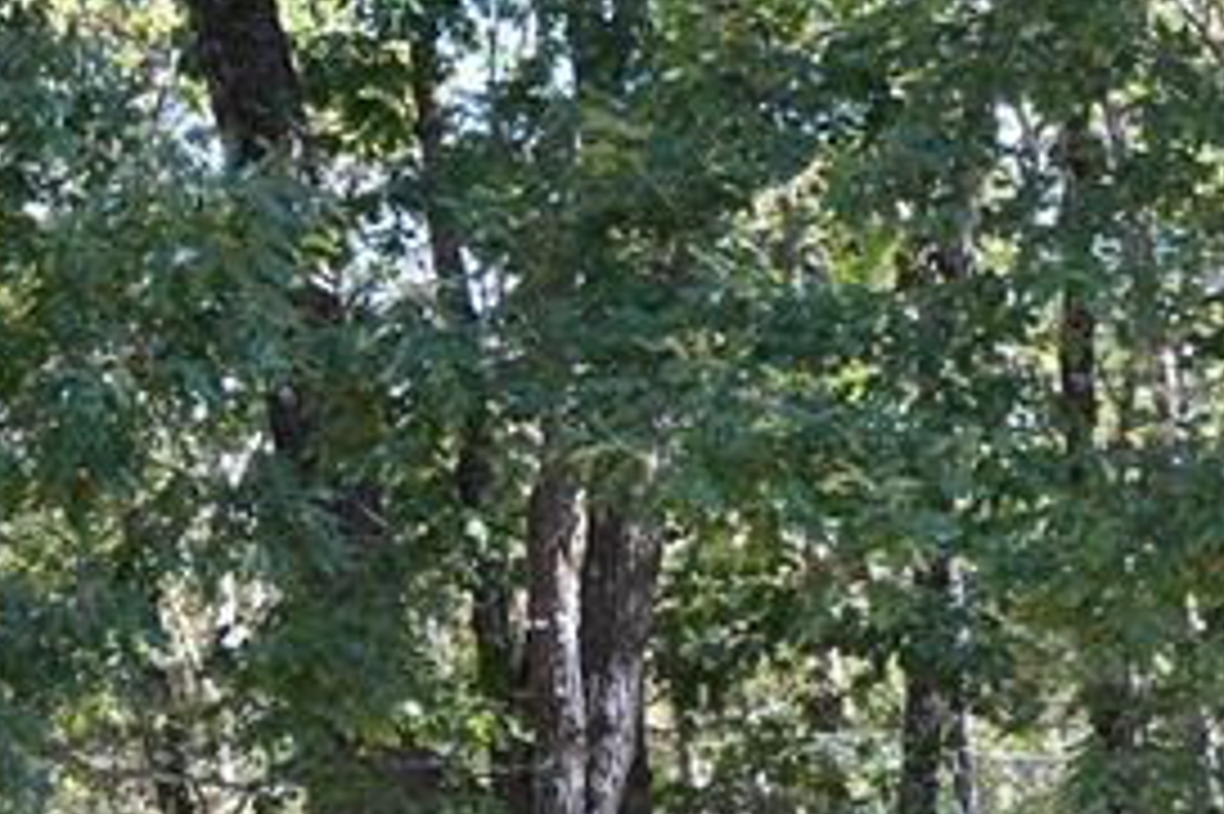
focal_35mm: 115
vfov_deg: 11.7
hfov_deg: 16.7
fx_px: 3897
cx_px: 1660
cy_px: 953
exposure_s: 1/40
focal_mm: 20.3
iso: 250
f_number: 1.8
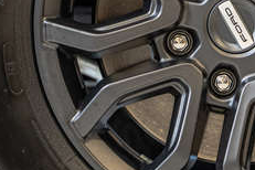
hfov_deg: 6.2
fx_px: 2351
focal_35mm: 332
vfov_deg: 4.1
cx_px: 241
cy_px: 20
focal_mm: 75
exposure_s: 1/125
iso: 640
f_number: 3.2
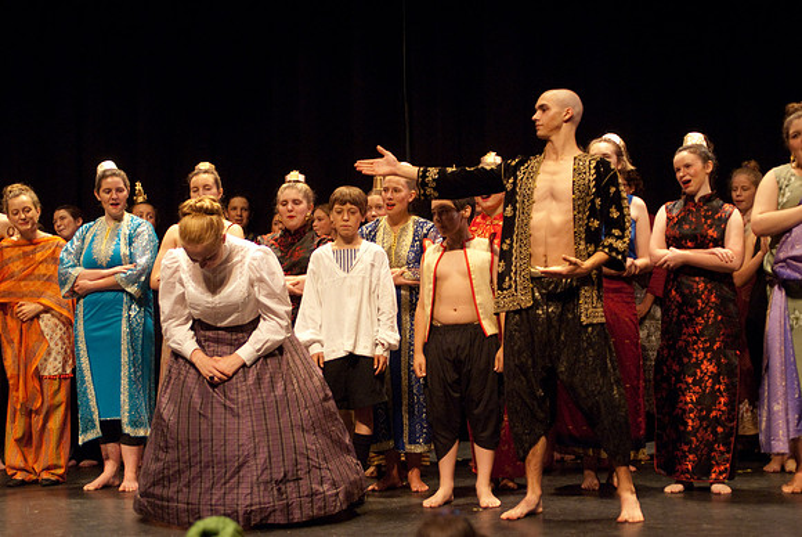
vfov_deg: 23.8
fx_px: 1271
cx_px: 401
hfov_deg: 35.0
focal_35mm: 57
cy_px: 268
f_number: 2.8
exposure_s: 1/125
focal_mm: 38
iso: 1000
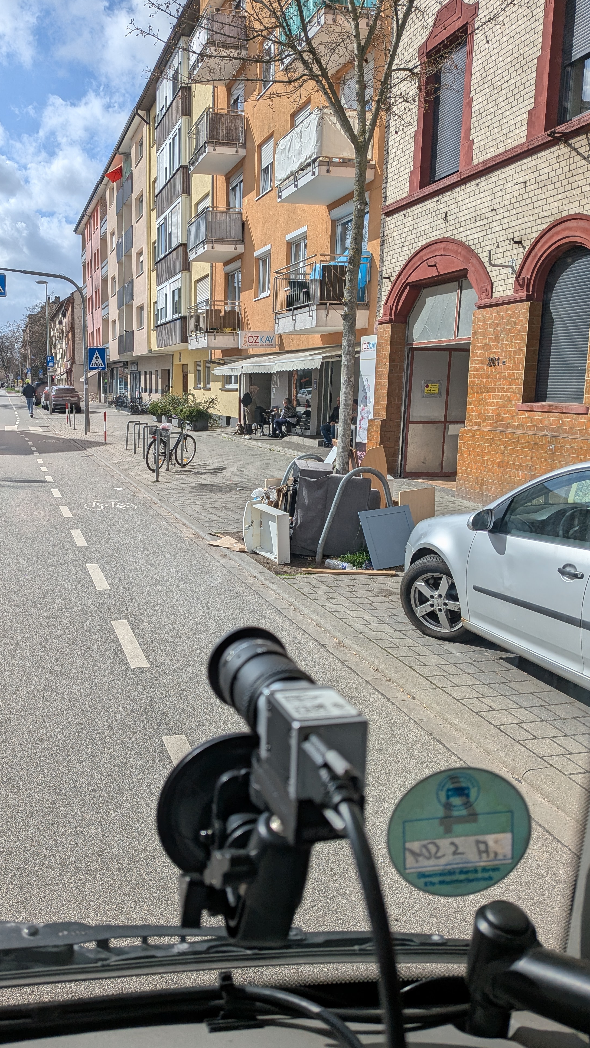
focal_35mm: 27
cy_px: 535
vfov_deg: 69.9
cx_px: 235
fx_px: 751
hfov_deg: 42.7
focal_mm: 4.53
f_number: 1.7
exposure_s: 1/2342
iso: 27
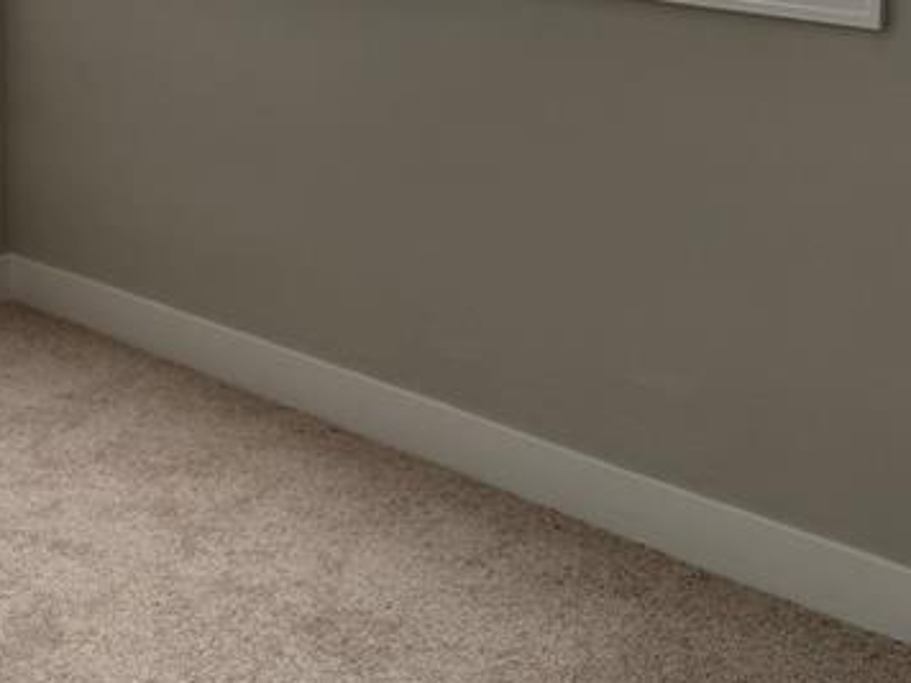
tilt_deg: -7.0
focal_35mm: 69
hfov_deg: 28.0
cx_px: 317
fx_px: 1816
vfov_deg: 20.5
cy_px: -41
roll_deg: +0.3
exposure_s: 1/464
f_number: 1.78
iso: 100
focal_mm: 6.76
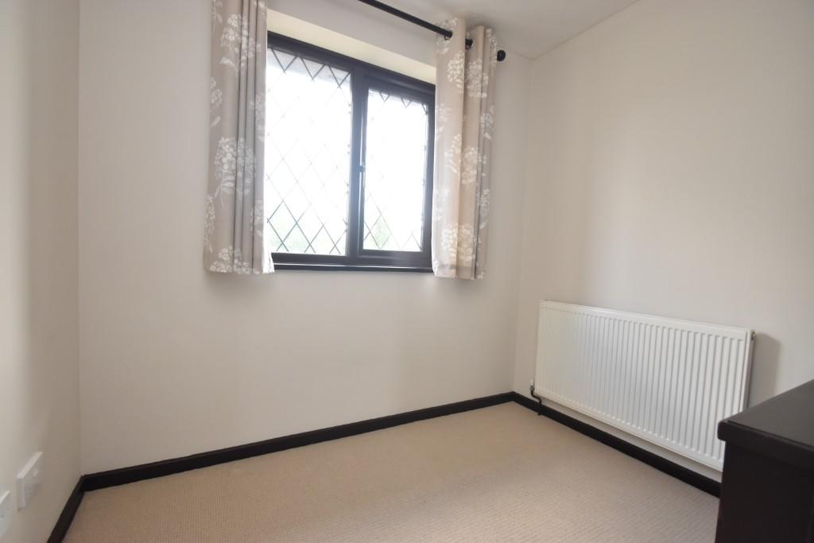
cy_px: 272
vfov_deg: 77.3
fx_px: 339
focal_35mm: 15
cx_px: 407
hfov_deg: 100.4
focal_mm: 10
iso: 800
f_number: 5
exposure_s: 1/100
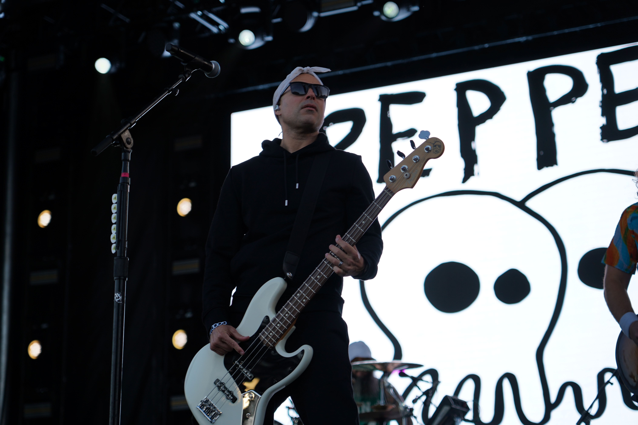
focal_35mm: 85
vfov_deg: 16.1
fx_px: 1506
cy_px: 212
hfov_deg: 23.9
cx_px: 319
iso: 100
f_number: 4
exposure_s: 1/160
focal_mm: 85
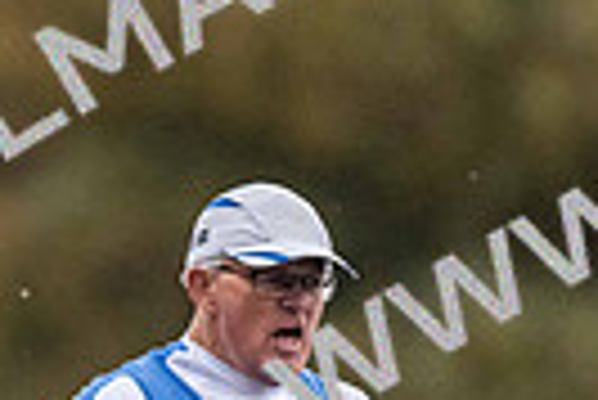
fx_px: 43452
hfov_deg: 0.8
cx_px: -63
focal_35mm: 2613
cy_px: 501
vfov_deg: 0.5
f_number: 4
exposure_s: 1/2500
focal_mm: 600
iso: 3600
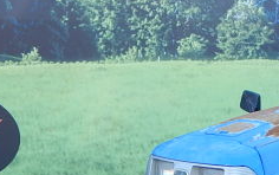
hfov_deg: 10.5
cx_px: 382
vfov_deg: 6.8
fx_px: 1477
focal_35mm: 194
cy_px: 149
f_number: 3.8
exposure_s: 1/125
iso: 125
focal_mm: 9.7
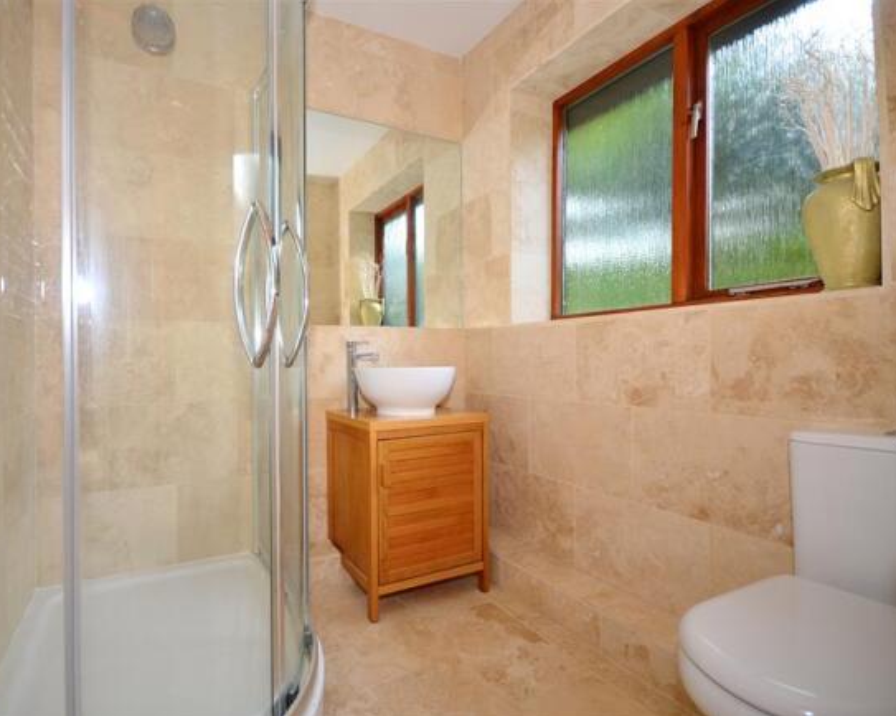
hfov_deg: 88.7
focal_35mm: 17
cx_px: 365
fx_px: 451
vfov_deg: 76.9
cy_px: 359
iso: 200
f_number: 5
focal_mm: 10
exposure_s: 1/80
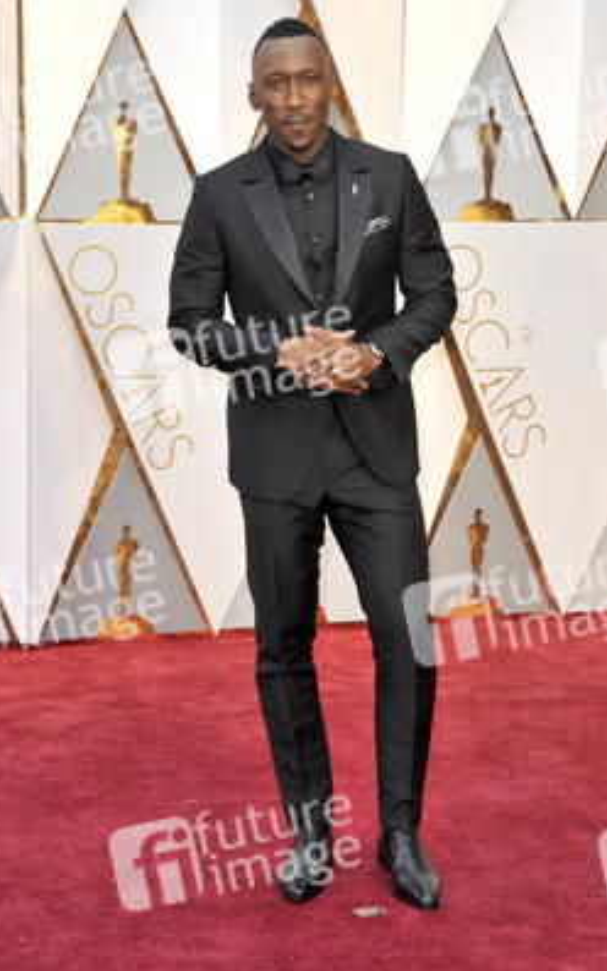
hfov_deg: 17.6
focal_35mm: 74
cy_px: 487
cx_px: 307
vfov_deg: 27.9
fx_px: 1959
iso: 1000
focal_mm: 72
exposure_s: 1/250
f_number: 7.1
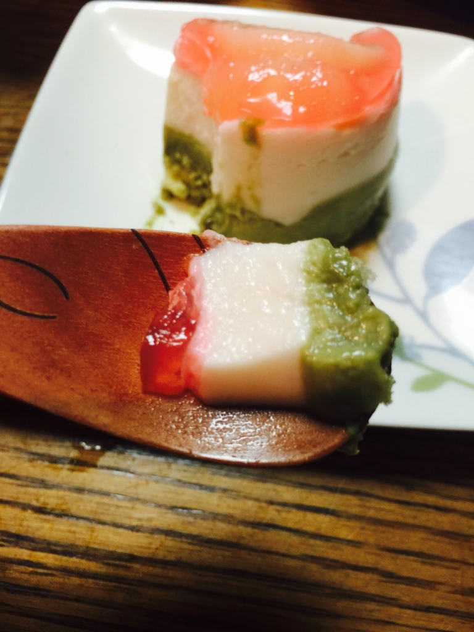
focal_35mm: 29
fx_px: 529
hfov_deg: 48.2
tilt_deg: -60.2
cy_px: 316
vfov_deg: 61.7
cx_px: 237
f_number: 2.2
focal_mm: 4.15
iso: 64
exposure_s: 1/15
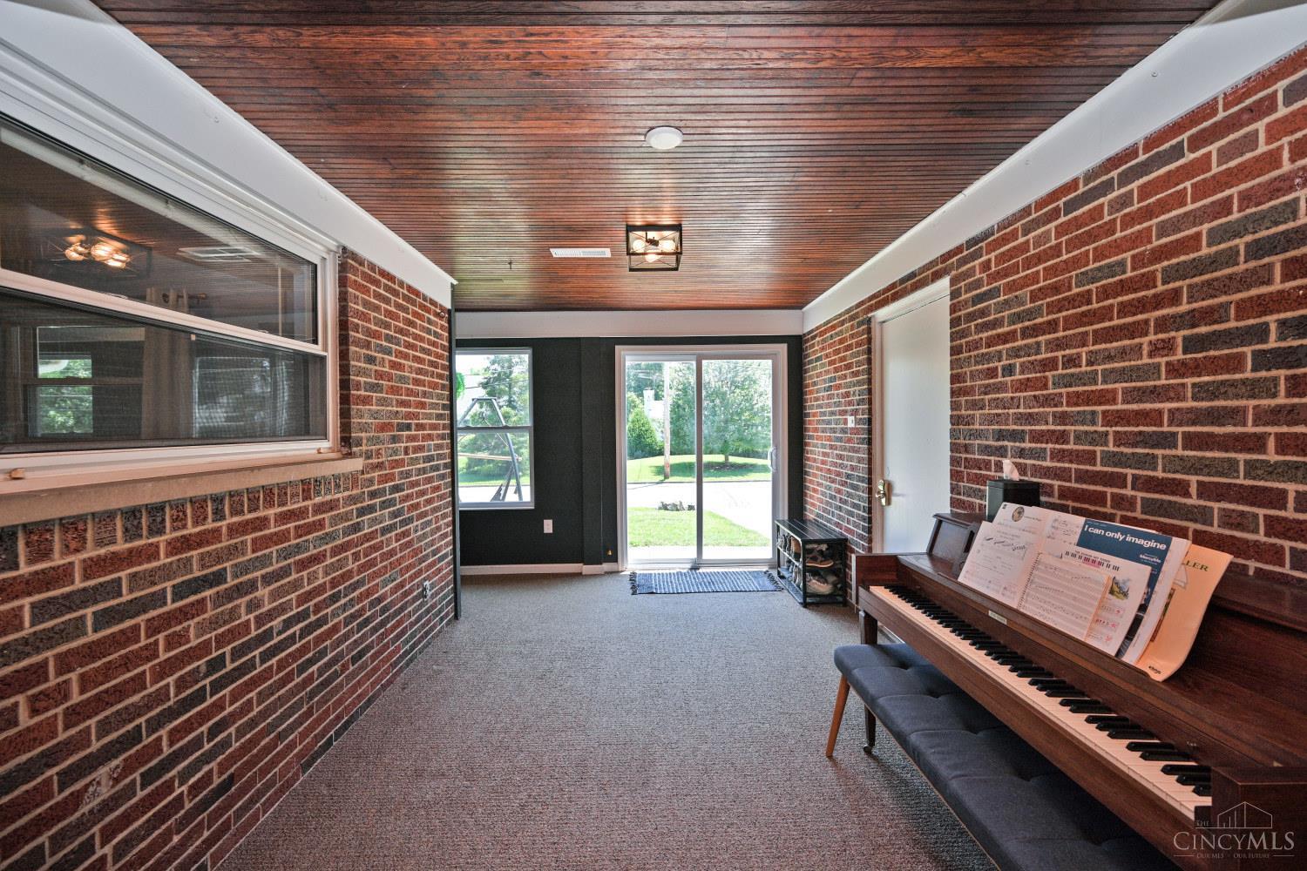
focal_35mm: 14
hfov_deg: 104.3
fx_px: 508
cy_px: 436
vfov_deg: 81.2
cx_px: 654
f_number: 5.6
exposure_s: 1/125
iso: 160
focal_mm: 14
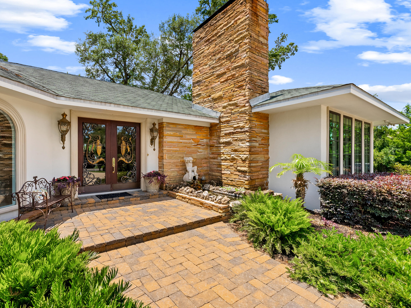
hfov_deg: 90.4
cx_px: 185
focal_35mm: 17
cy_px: 158
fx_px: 203
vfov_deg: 74.4
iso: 400
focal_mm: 15.1
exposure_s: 1/80
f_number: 8
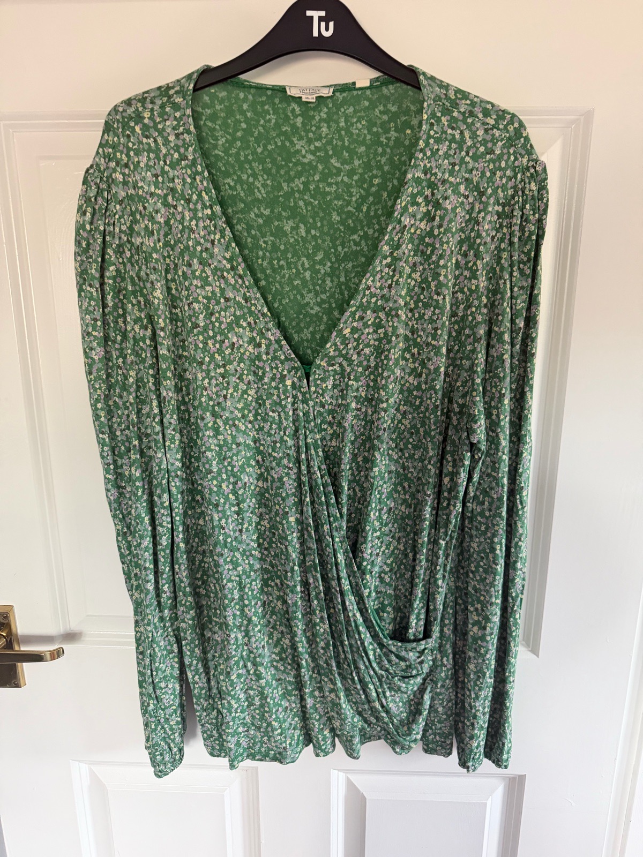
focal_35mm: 24
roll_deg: -0.1
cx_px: 322
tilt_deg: -14.8
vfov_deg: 71.6
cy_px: 428
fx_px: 594
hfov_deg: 56.8
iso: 500
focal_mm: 6.76
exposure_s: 1/48
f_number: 1.78
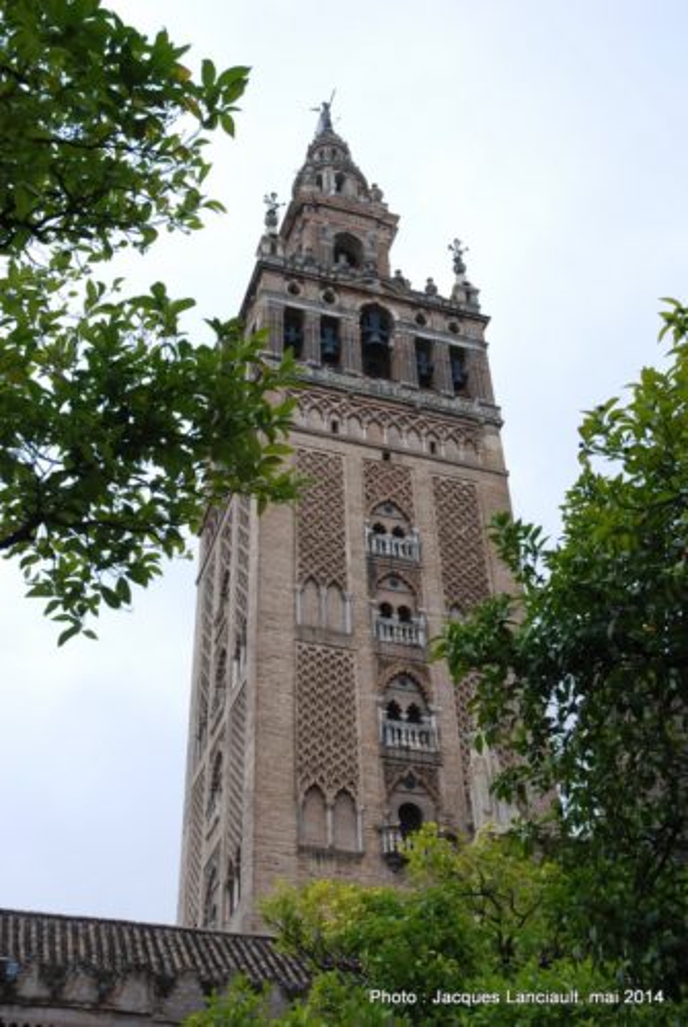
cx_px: 344
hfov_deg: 30.9
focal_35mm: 44
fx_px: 1243
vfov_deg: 44.9
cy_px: 514
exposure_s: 1/125
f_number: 5.6
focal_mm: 29
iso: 100
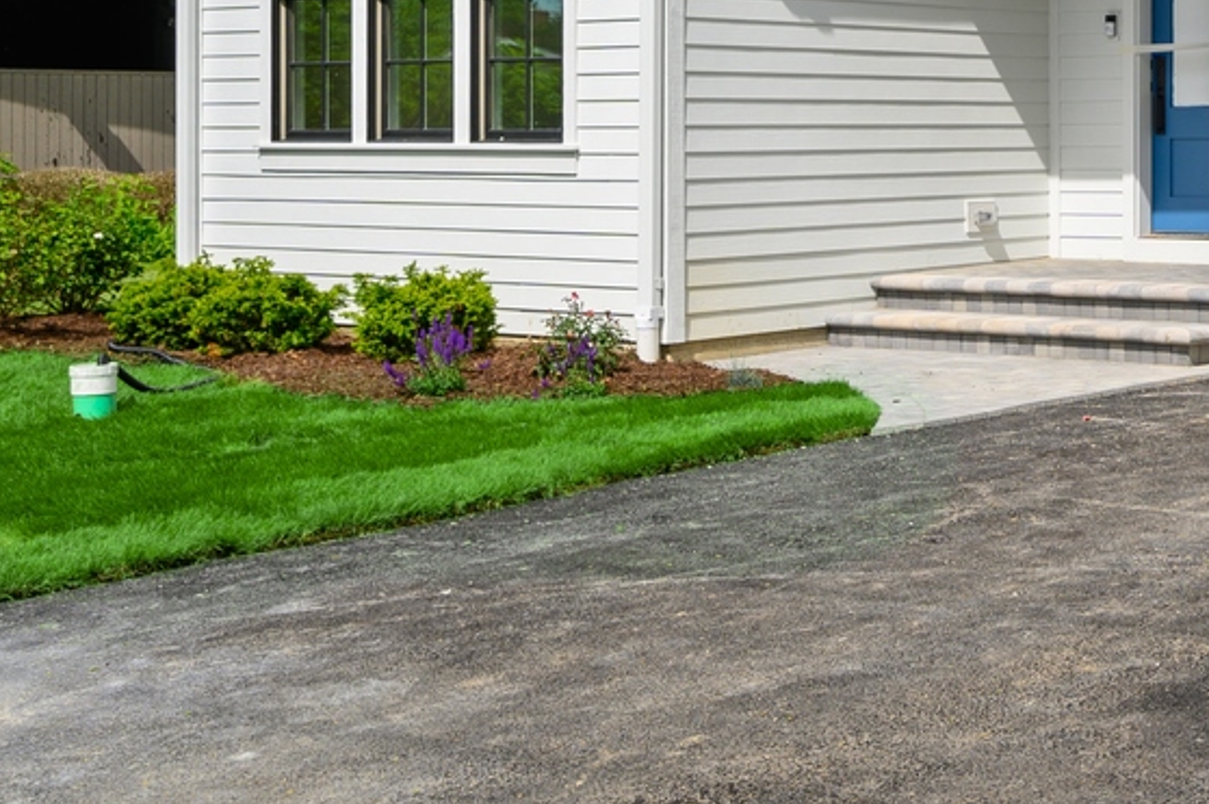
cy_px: -256
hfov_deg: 27.2
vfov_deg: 19.5
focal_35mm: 64
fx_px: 2147
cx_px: 1503
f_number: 8
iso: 200
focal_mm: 22
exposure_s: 1/125
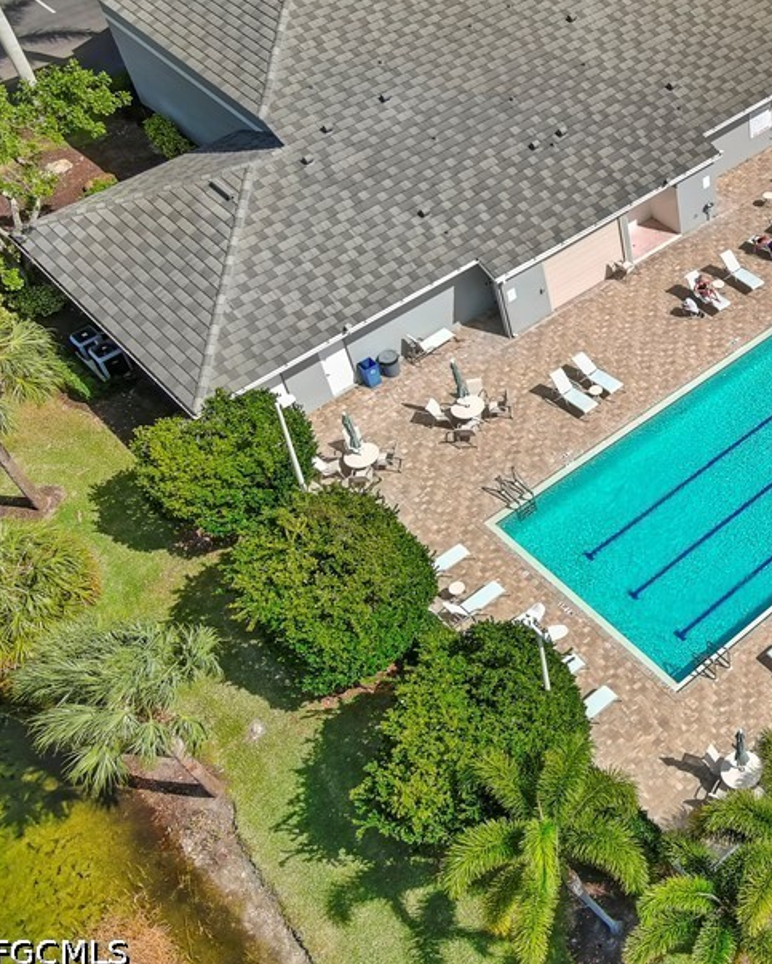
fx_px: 1398
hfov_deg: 28.1
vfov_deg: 37.9
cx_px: 850
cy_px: 400
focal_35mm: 49
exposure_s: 1/300
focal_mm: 10.57
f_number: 6.3
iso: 100
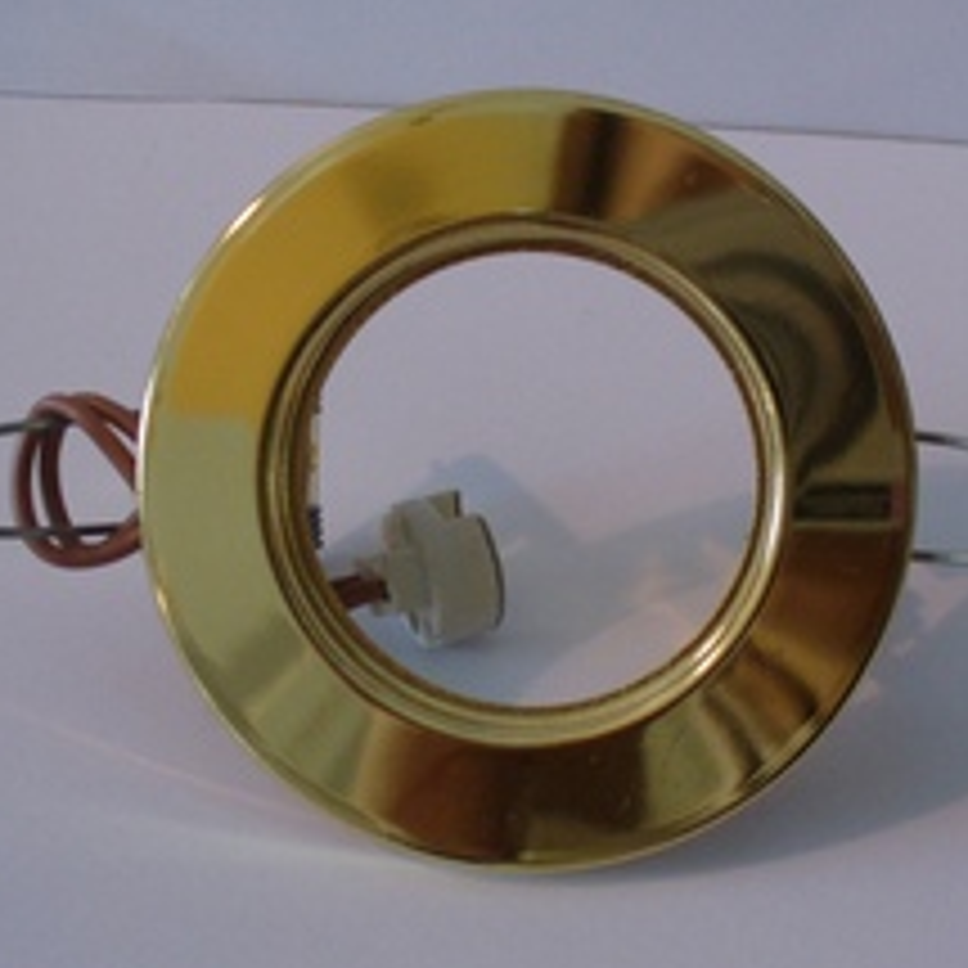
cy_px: 486
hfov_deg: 25.0
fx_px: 2183
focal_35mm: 69
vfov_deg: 25.0
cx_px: 554
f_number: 2.9
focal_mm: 7
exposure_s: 1/30
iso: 100
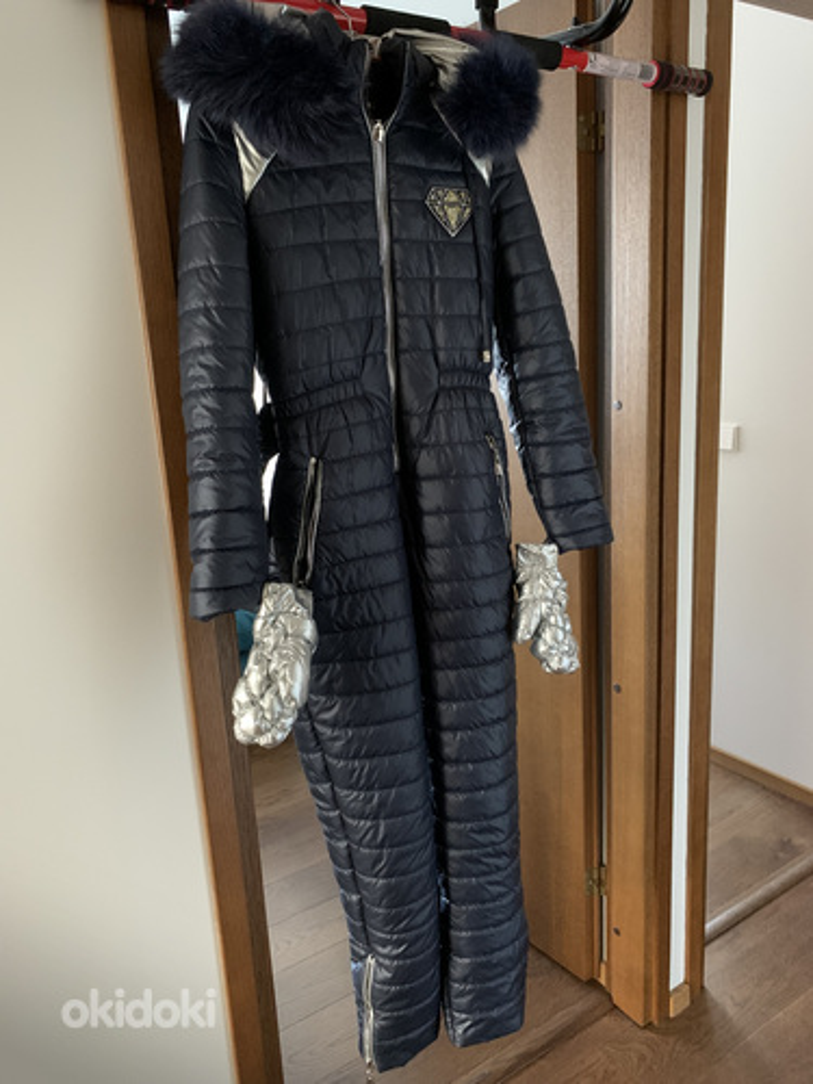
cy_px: 542
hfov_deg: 53.1
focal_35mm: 26
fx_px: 814
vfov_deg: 67.3
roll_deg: +3.1
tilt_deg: -12.6
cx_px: 406
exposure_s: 1/30
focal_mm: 4.25
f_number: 1.8
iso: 640
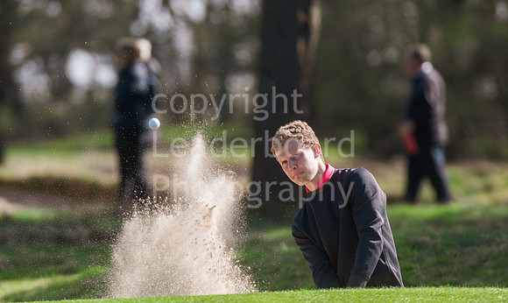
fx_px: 6671
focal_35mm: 488
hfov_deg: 4.4
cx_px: 244
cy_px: 125
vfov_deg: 2.6
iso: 400
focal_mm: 300
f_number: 4
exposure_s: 1/3200
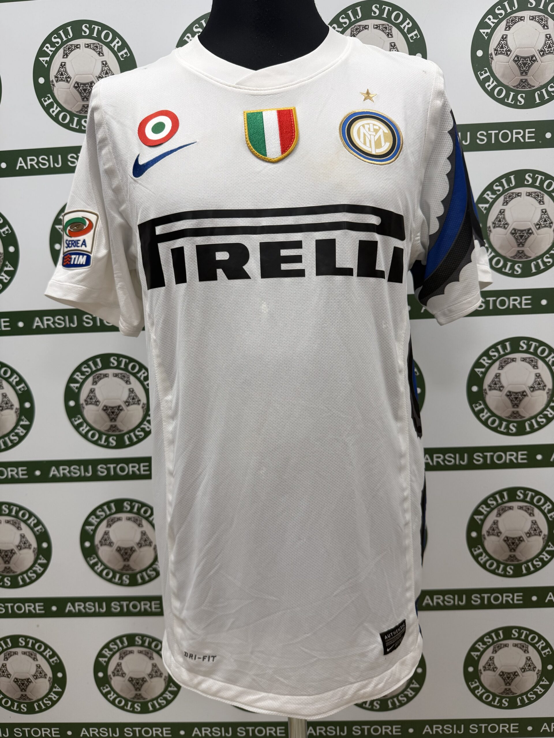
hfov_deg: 56.8
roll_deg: +2.4
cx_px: 277
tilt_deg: -8.6
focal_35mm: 24
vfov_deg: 71.6
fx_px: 512
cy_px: 369
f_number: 1.78
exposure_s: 1/100
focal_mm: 6.76
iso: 64
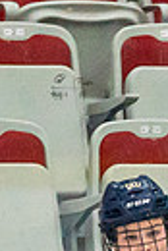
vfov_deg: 1.3
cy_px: 560
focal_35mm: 1583
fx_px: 11051
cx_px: 23
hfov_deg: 0.9
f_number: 2.8
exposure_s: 1/1600
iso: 4000
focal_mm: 164
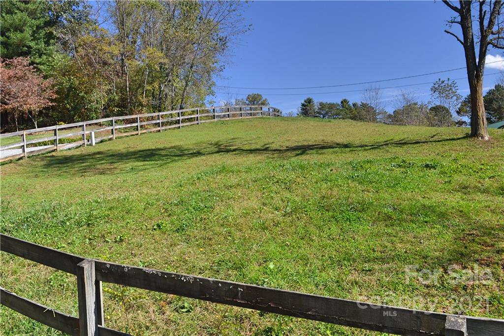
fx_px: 504
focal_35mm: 36
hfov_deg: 53.1
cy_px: 168
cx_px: 252
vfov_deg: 36.8
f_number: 8
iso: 220
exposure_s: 1/125
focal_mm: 24
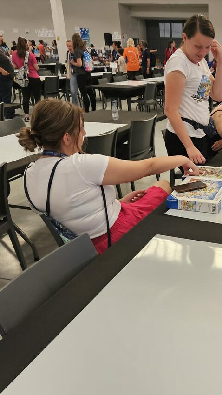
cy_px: 199
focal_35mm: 34
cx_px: 237
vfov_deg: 58.0
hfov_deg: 31.3
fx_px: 356
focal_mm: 5.4
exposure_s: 1/359
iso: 250
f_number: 1.8
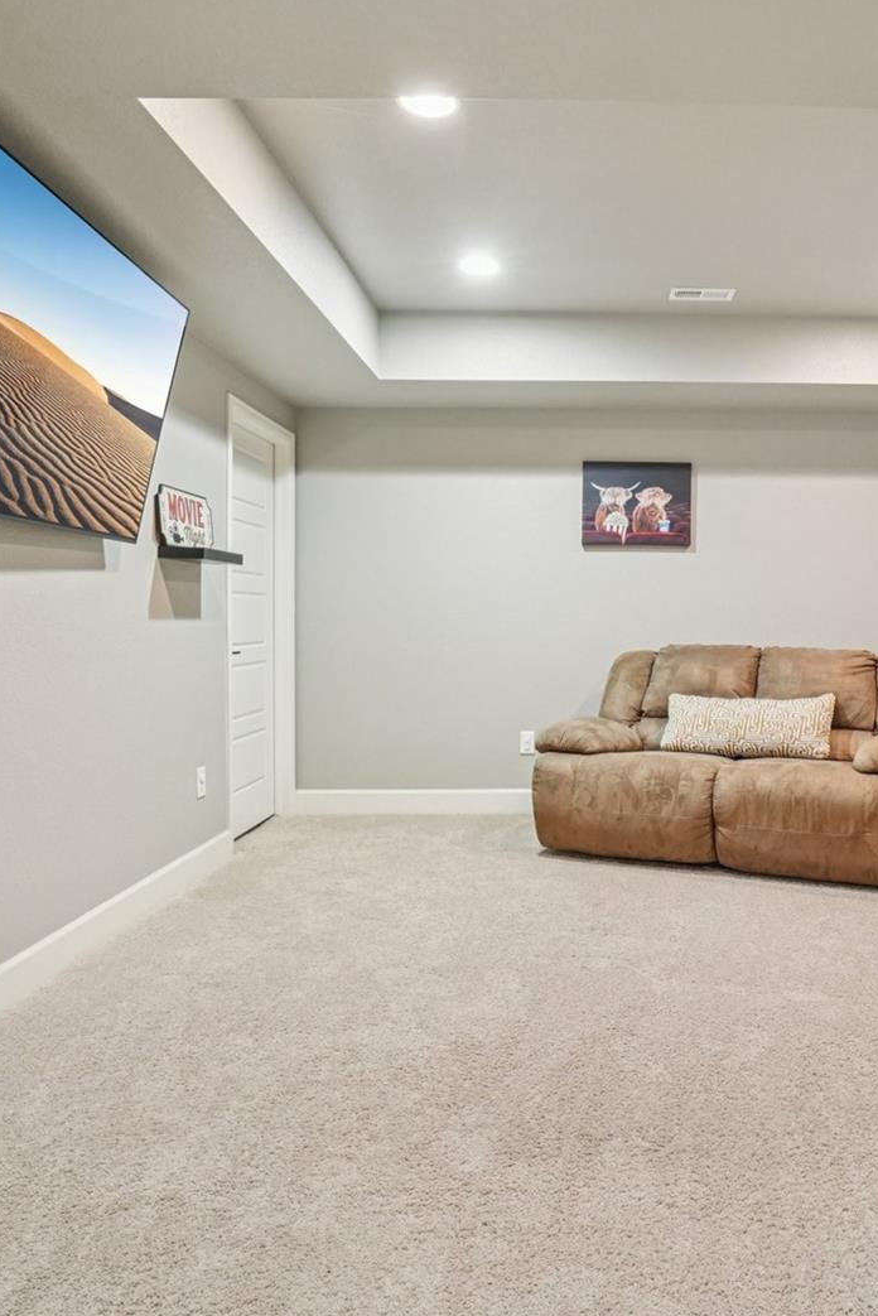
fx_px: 841
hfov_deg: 53.1
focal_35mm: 23
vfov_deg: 76.1
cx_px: 640
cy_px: 647
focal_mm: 10
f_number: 8
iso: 400
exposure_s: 1/3.33
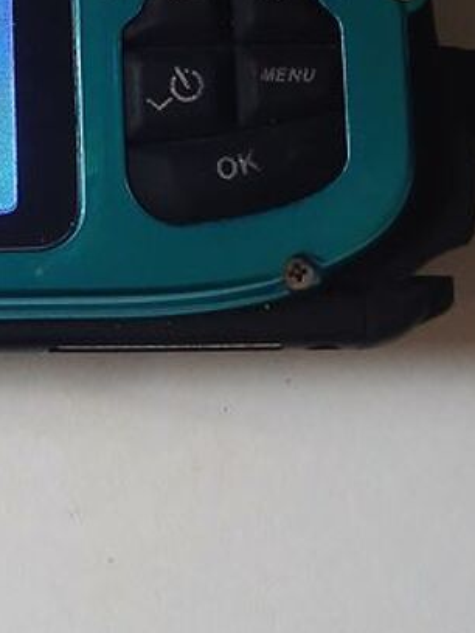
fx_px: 1555
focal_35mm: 85
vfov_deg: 22.4
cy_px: 58
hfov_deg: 16.8
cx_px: -50
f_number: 1.8
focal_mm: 3.98
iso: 400
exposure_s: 1/25
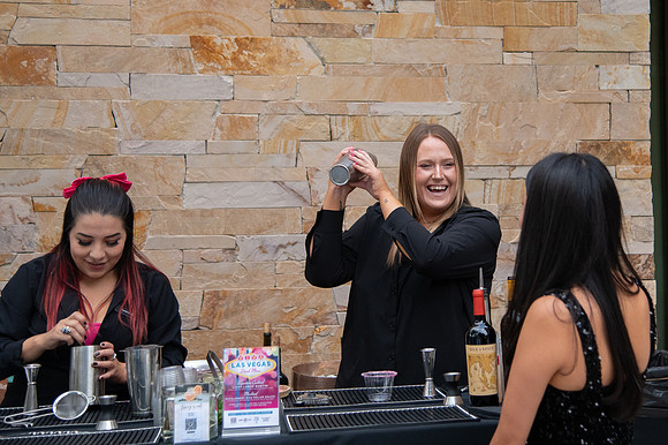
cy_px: 132
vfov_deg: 18.5
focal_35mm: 73
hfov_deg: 27.5
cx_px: 438
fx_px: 1355
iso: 2500
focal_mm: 52
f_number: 4
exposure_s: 1/1600
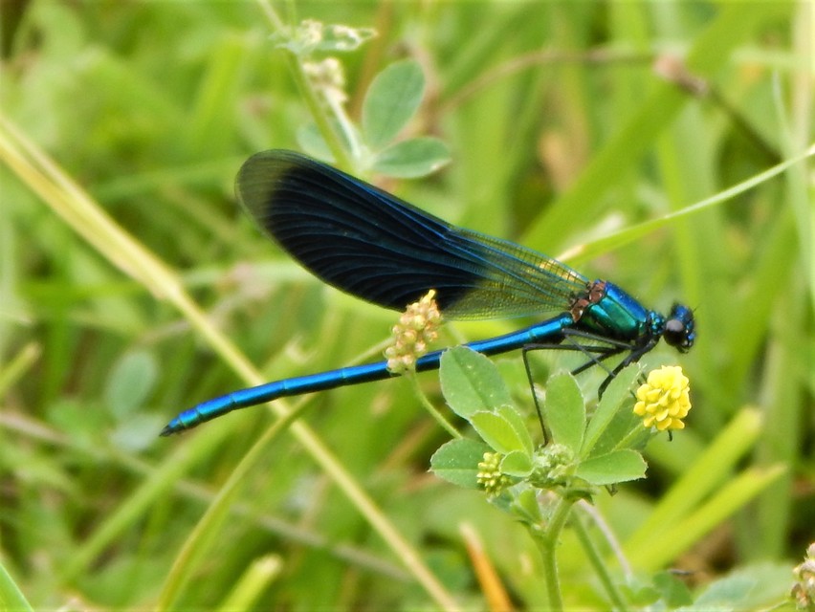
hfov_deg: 4.0
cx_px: 408
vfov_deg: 3.0
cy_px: 306
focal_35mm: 493
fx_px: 11614
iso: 125
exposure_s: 1/125
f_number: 5.8
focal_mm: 88.6
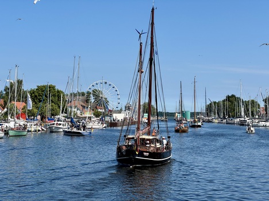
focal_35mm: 77
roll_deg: +0.2
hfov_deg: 25.3
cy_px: 100
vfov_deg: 19.1
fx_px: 598
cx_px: 134
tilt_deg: +2.2
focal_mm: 9
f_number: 2.8
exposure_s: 1/995
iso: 25
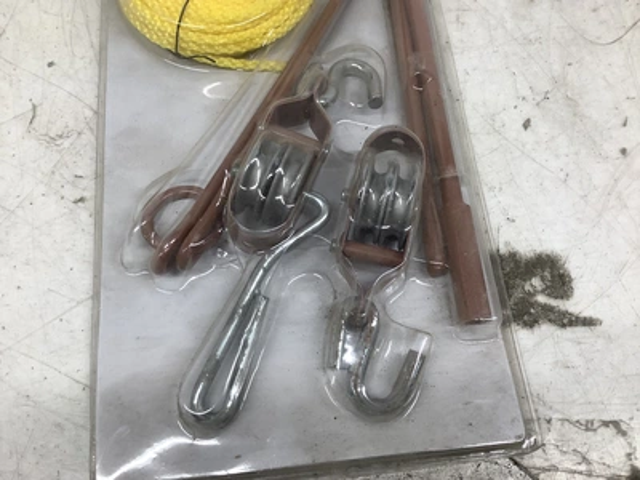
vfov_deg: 45.4
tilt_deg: -69.1
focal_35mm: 31
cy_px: 240
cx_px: 320
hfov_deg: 58.4
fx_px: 573
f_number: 2.4
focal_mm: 3.3
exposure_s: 1/120
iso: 64
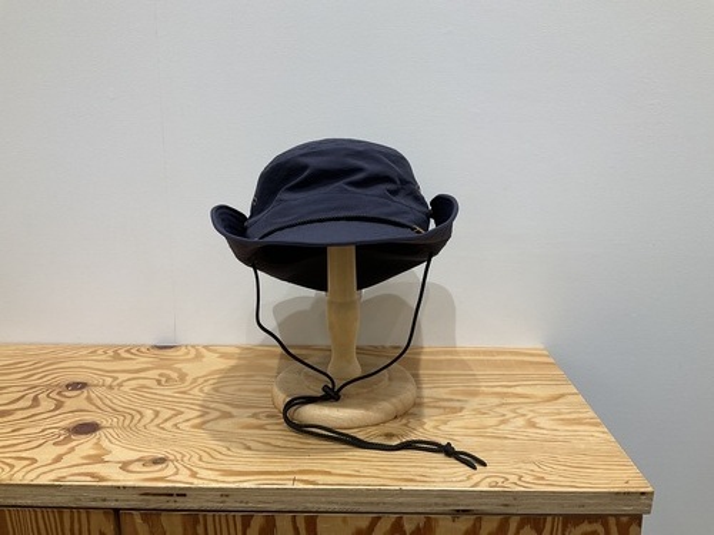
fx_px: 598
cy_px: 268
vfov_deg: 48.2
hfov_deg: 61.7
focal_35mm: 29
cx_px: 357
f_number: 1.8
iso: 64
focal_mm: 3
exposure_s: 1/120
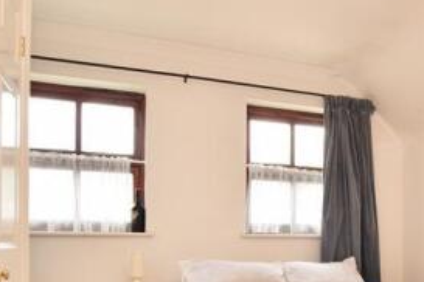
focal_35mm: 36
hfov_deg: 50.9
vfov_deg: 35.3
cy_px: 239
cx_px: 318
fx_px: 424
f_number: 11
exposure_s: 1/13
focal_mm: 10
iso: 250
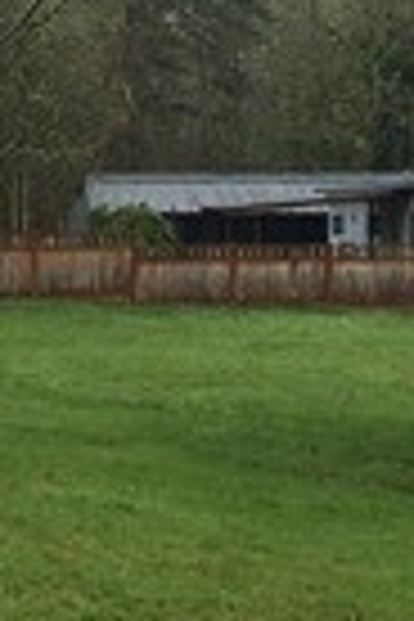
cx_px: -108
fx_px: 1932
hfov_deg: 11.9
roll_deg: +1.0
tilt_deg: -2.8
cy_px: 333
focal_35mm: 112
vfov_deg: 18.3
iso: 32
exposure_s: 1/183
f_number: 2.2
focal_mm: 4.15
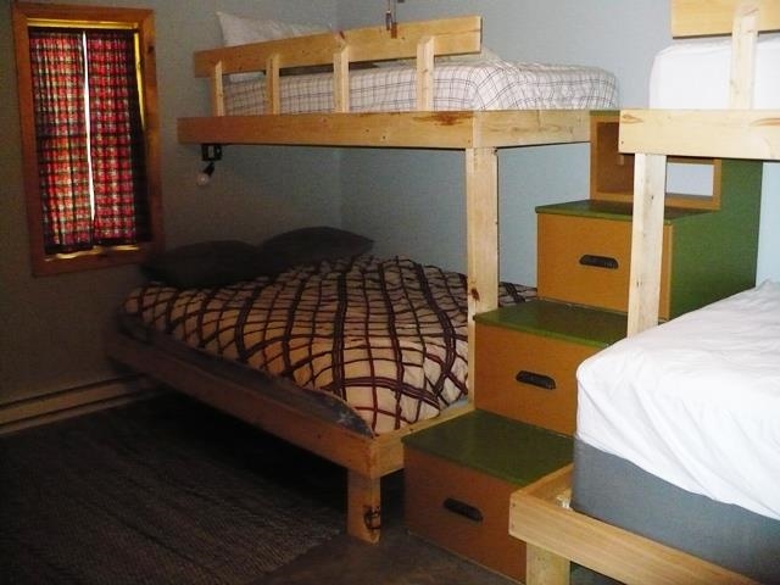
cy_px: 292
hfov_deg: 50.1
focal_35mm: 37
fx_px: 834
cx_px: 390
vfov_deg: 38.7
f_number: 2.8
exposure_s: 1/30
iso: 640
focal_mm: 6.1
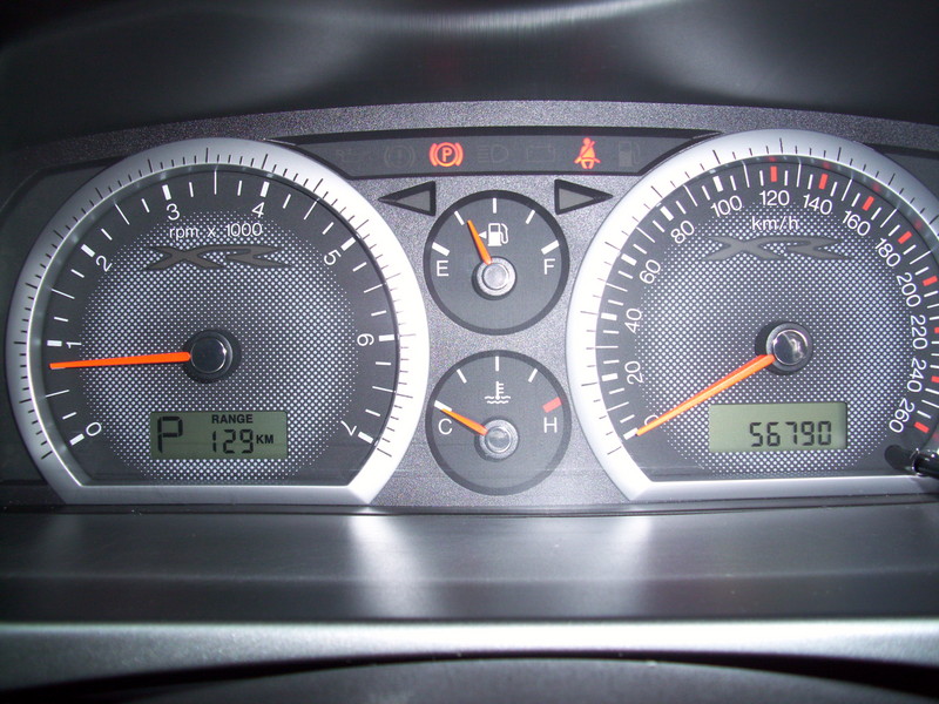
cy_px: 352
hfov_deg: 56.8
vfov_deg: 44.2
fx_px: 868
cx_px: 470
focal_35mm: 32
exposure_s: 1/40
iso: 80
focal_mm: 5.7
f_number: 2.9
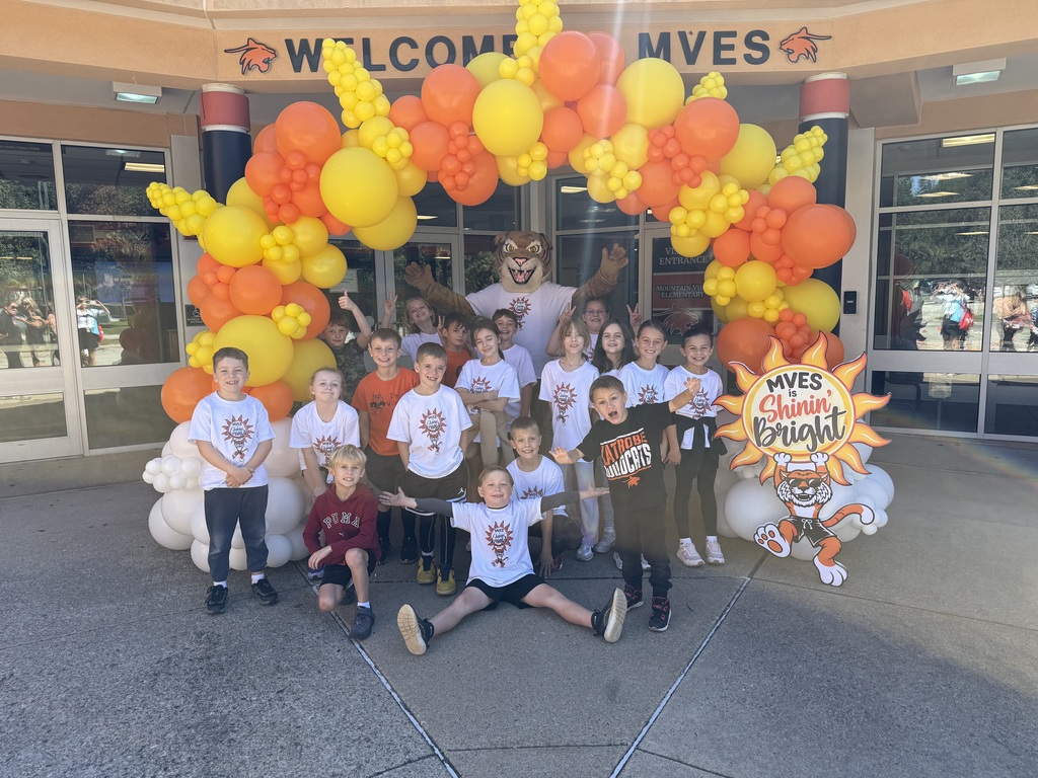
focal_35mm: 24
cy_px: 389
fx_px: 720
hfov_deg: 71.6
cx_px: 519
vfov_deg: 56.8
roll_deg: +0.7
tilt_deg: -6.7
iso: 80
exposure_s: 1/1091
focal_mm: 6.76
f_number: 1.78
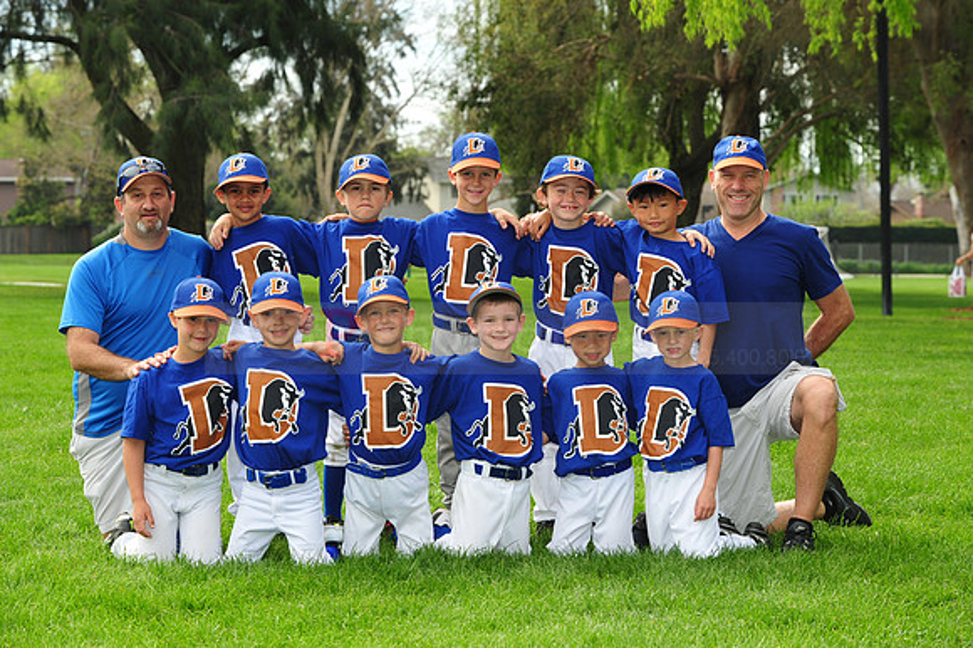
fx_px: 3025
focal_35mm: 112
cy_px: 324
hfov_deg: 18.3
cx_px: 486
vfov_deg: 12.2
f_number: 9
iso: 320
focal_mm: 112
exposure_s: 1/250
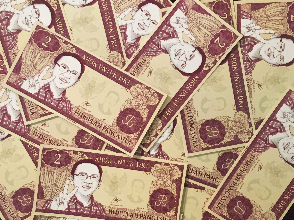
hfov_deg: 61.7
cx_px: 147
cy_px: 110
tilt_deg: -86.4
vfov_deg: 48.2
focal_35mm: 29
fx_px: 246
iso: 250
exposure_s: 1/30
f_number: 2.2
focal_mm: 4.15
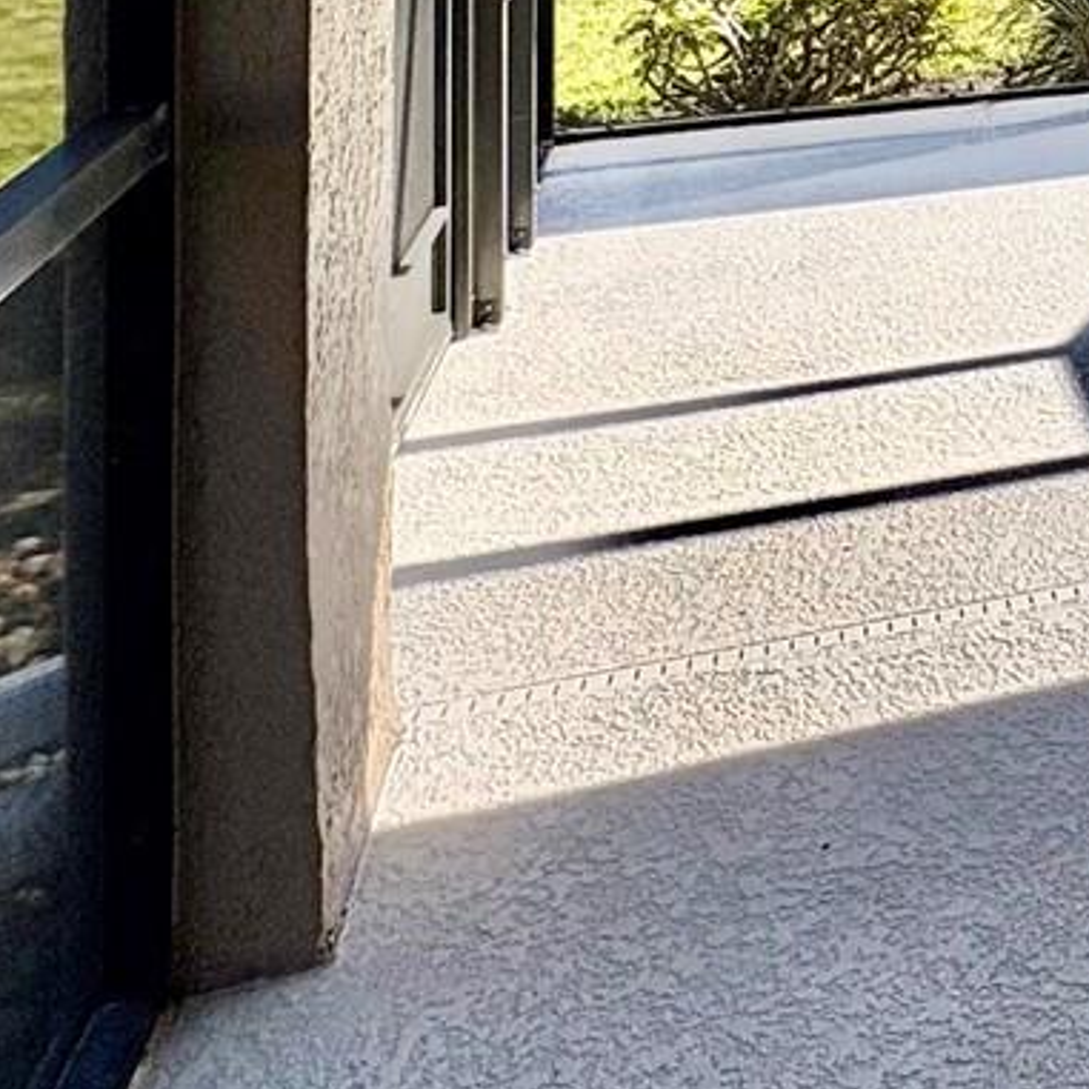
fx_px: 1851
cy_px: -380
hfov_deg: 26.0
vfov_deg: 26.8
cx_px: 1543
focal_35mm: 52
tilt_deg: -0.5
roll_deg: +0.5
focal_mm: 2.22
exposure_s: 1/1600
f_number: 2.2
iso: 50
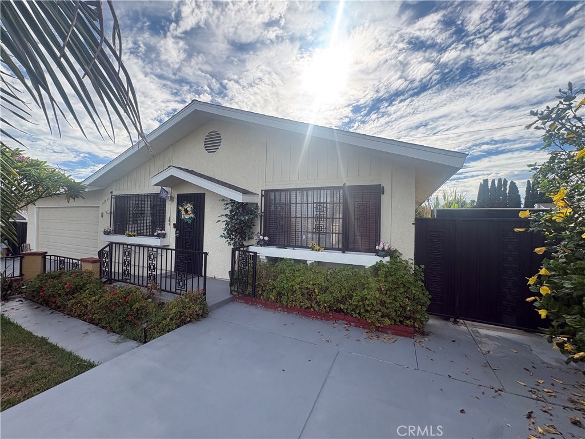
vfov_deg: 85.7
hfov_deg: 102.1
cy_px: 220
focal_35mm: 14
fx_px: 237
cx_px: 292
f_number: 2.2
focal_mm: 2.22
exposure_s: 1/1299
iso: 64
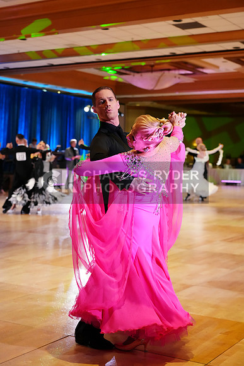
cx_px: 122
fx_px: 569
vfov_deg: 35.6
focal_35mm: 56
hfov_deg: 24.2
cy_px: 183
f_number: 4
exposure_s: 1/640
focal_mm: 56
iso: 4000
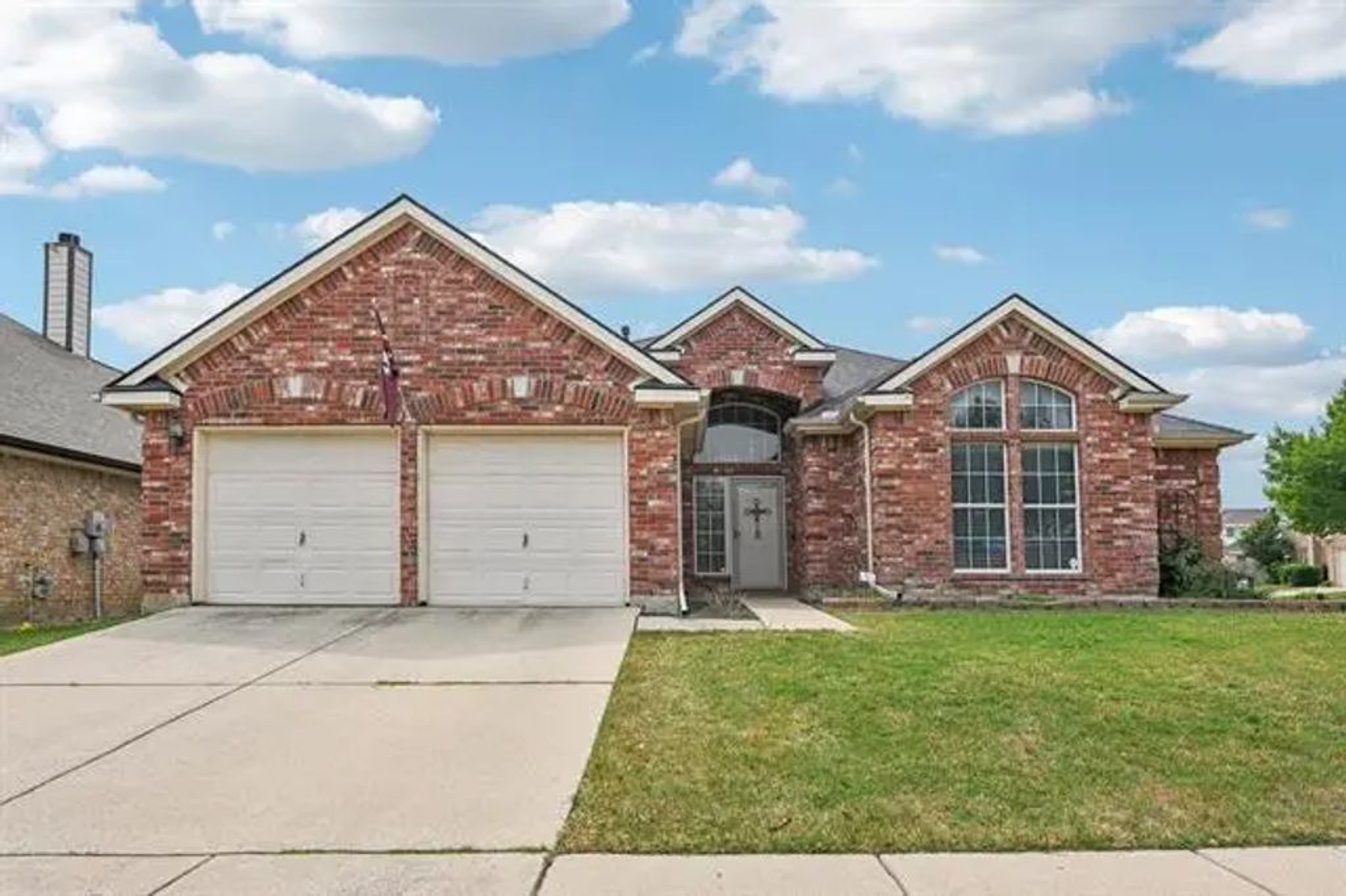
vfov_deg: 57.2
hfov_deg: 78.6
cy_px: 448
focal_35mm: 22
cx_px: 673
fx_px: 822
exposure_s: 1/1250
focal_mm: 22
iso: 400
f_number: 8
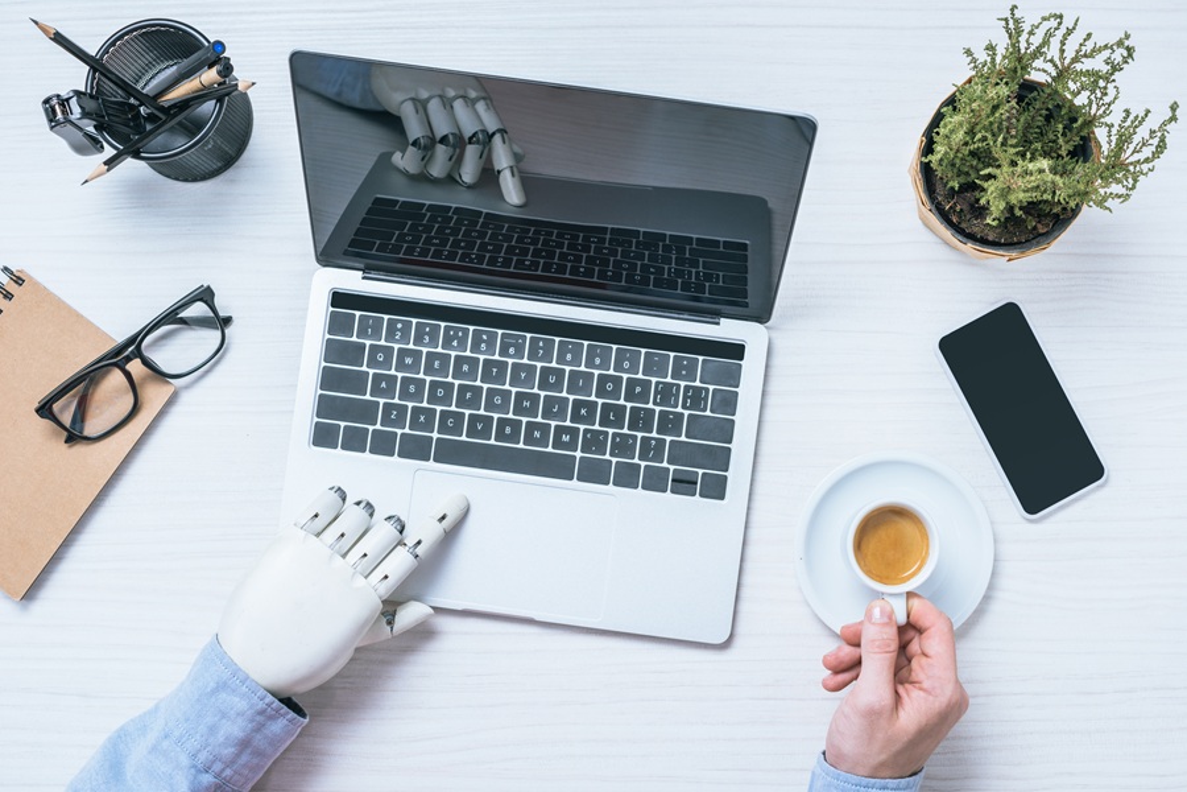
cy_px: 396
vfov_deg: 27.0
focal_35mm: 50
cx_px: 594
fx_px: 1648
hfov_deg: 39.6
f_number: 8
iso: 160
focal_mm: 50
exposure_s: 1/200
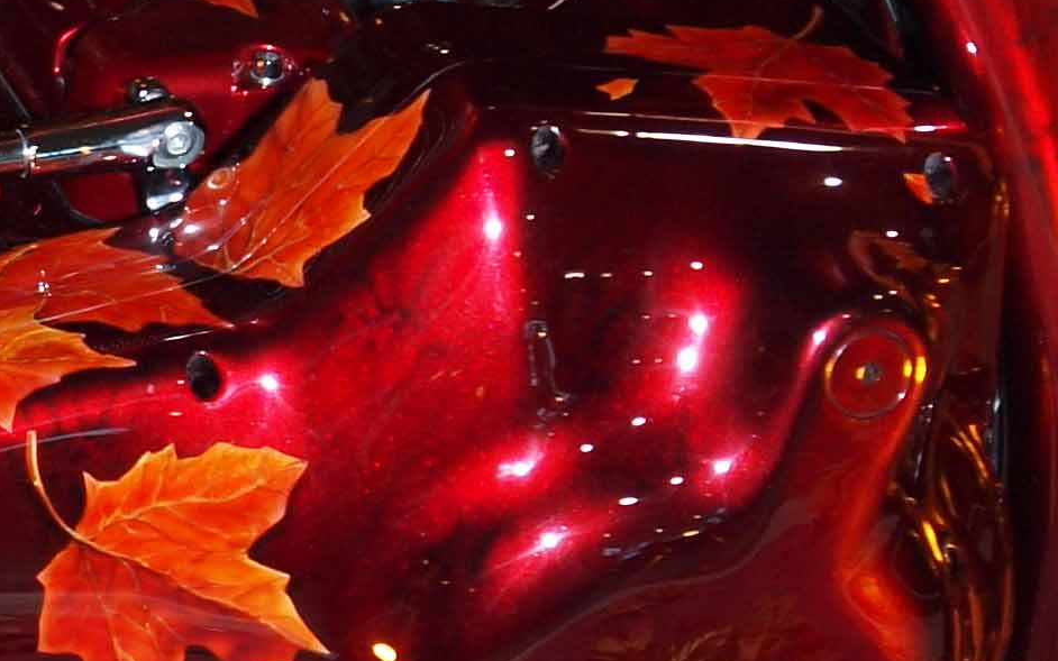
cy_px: 273
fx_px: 7325
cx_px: -532
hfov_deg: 8.1
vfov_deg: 5.2
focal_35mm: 254
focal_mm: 28
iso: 200
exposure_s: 1/60
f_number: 3.1
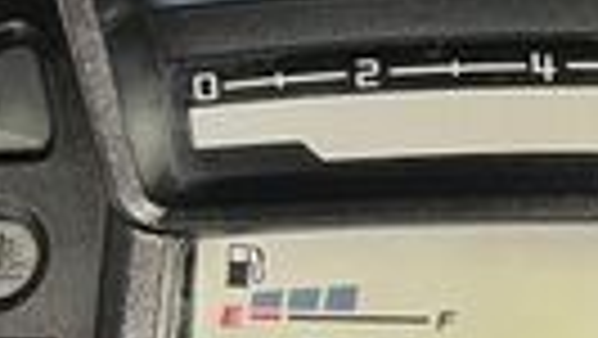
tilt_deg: -38.8
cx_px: 764
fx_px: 2158
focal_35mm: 136
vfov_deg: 8.9
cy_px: 352
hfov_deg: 15.1
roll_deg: -6.8
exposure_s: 1/50
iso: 500
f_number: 1.6
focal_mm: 5.1
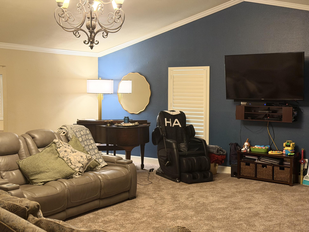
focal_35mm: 48
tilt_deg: -4.2
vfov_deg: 30.3
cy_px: 116
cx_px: 154
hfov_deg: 39.7
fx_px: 428
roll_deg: -0.3
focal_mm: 6.76
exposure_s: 1/40
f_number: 1.78
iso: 250
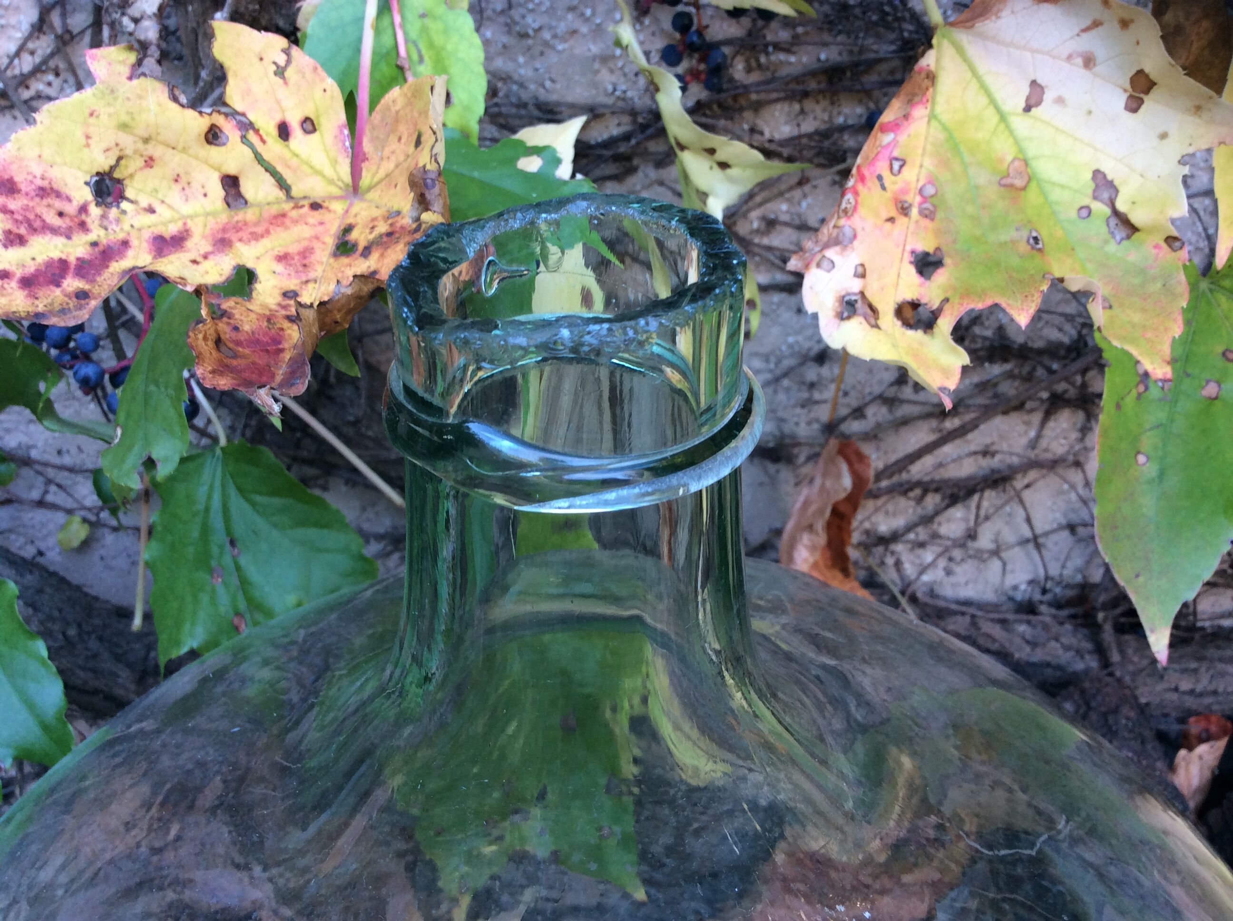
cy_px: 460
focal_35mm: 32
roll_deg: -0.4
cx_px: 616
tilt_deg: -27.5
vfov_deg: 44.1
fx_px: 1138
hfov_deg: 56.9
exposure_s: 1/33
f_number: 2.4
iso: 40
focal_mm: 3.3
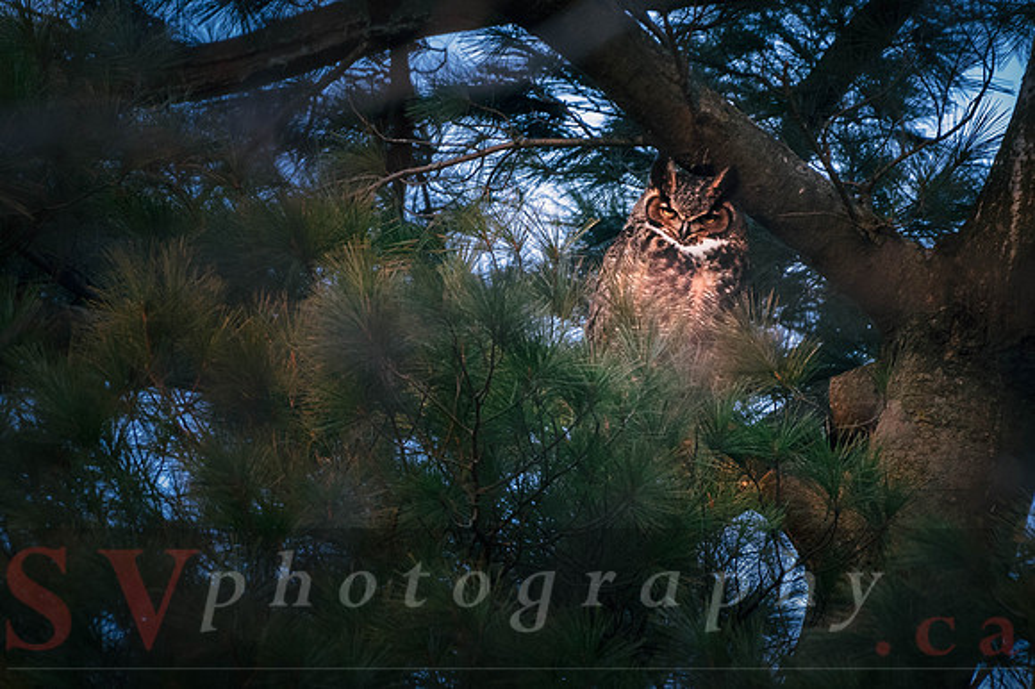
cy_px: 446
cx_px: 426
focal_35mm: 971
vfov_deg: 1.4
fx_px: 27908
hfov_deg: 2.1
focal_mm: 500
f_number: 5.6
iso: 1250
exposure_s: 1/160
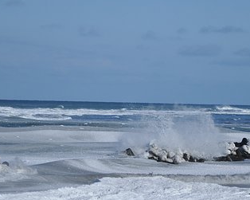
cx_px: 154
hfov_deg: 8.0
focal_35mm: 241
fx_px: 1781
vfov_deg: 6.4
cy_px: 104
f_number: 5.6
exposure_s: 1/1600
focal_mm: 105
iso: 400
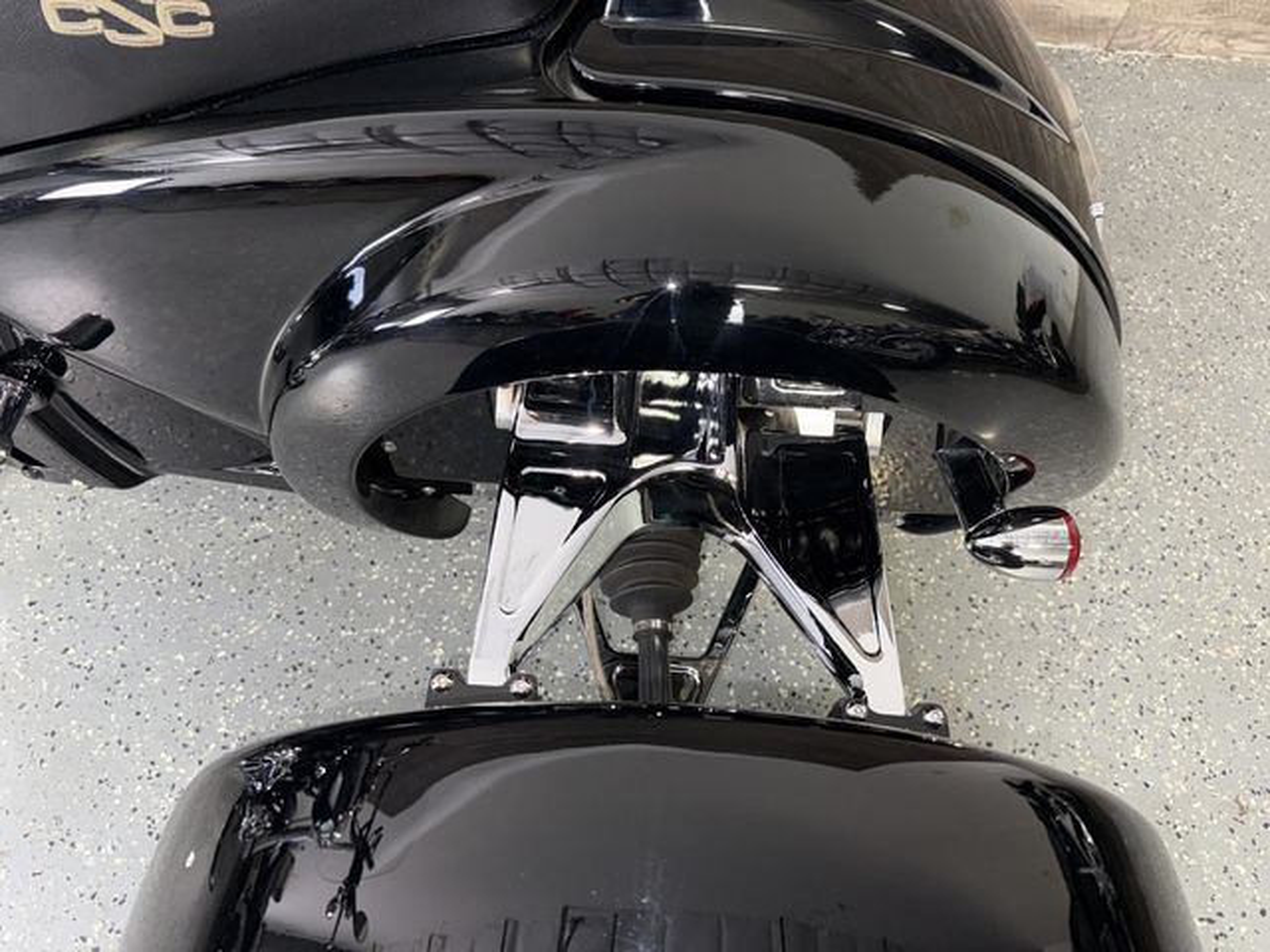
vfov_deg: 56.8
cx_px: 635
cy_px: 476
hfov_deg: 71.6
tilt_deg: -57.3
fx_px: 881
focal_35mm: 24
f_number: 1.78
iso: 64
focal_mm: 6.76
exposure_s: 1/15
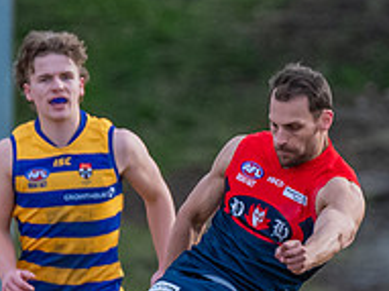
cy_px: 294
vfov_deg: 0.6
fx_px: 27908
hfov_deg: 0.8
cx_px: 269
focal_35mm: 2485
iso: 1800
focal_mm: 420
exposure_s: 1/1600
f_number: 6
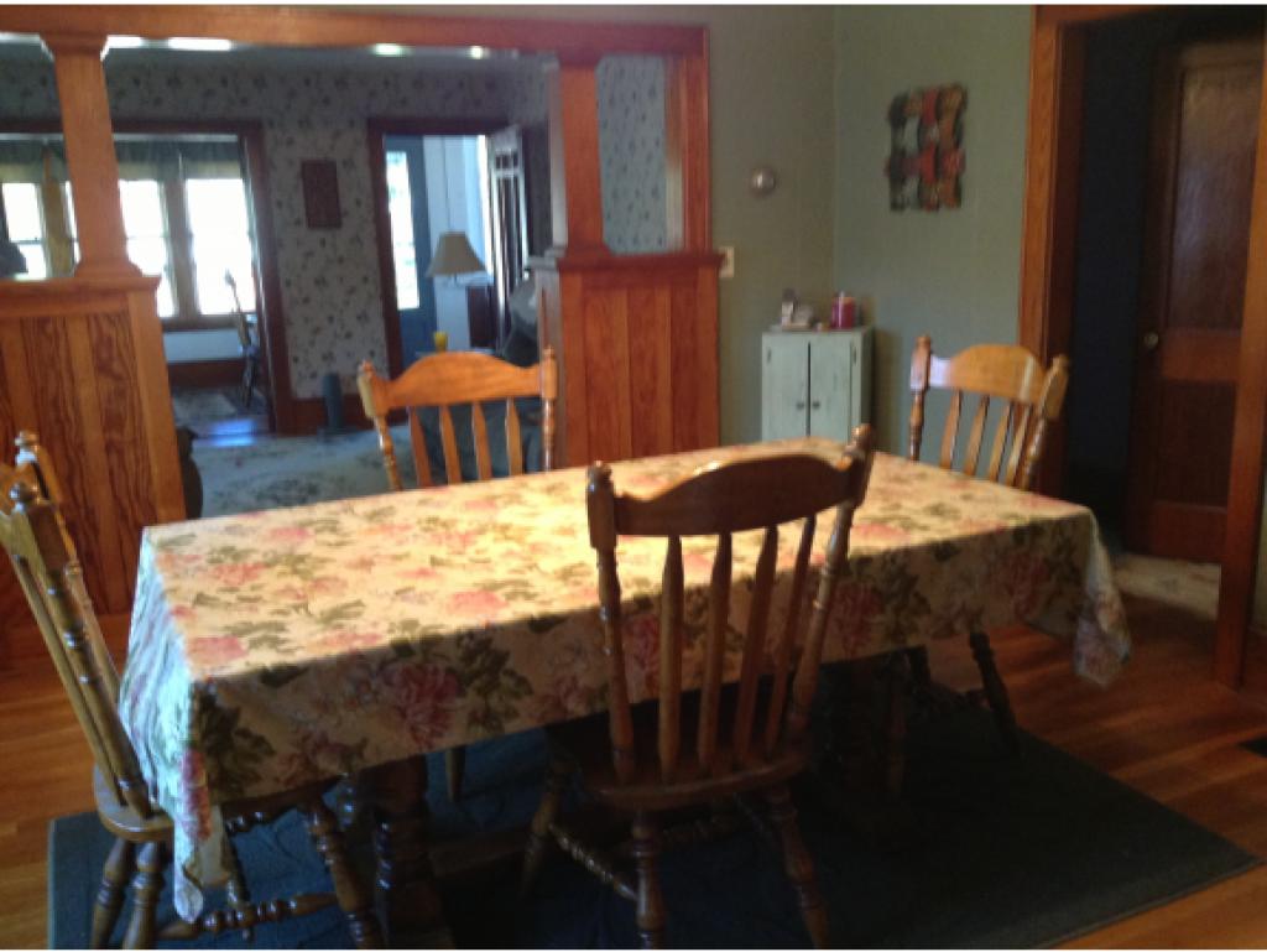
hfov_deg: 55.3
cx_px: 634
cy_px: 476
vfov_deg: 43.0
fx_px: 1208
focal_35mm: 33
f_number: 2.4
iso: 125
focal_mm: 3.3
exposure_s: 1/24
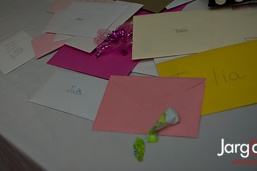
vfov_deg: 25.2
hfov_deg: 37.5
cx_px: 114
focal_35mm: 53
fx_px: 378
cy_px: 45
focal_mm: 35
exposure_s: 1/125
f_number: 3.2
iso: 1600
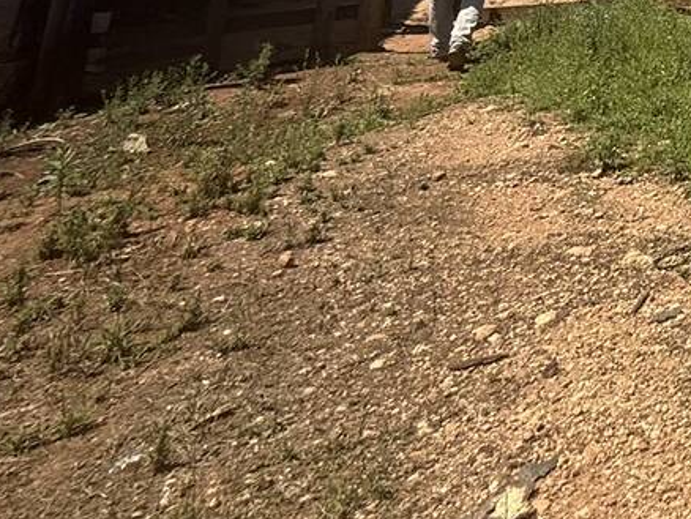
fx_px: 919
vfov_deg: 23.3
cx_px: 1117
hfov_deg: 25.7
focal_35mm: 46
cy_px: -314
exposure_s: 1/1613
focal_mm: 2.22
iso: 50
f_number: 2.2
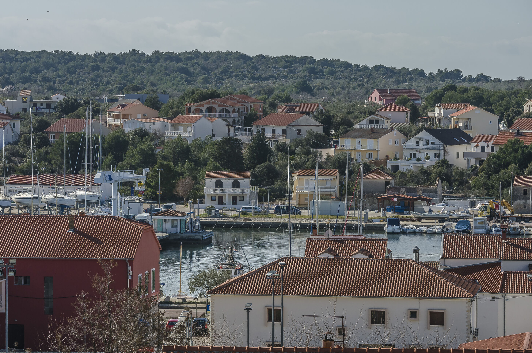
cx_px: 266
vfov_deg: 8.7
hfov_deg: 13.1
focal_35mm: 158
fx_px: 2323
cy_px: 176
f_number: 9
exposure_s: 1/640
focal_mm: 105
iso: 100
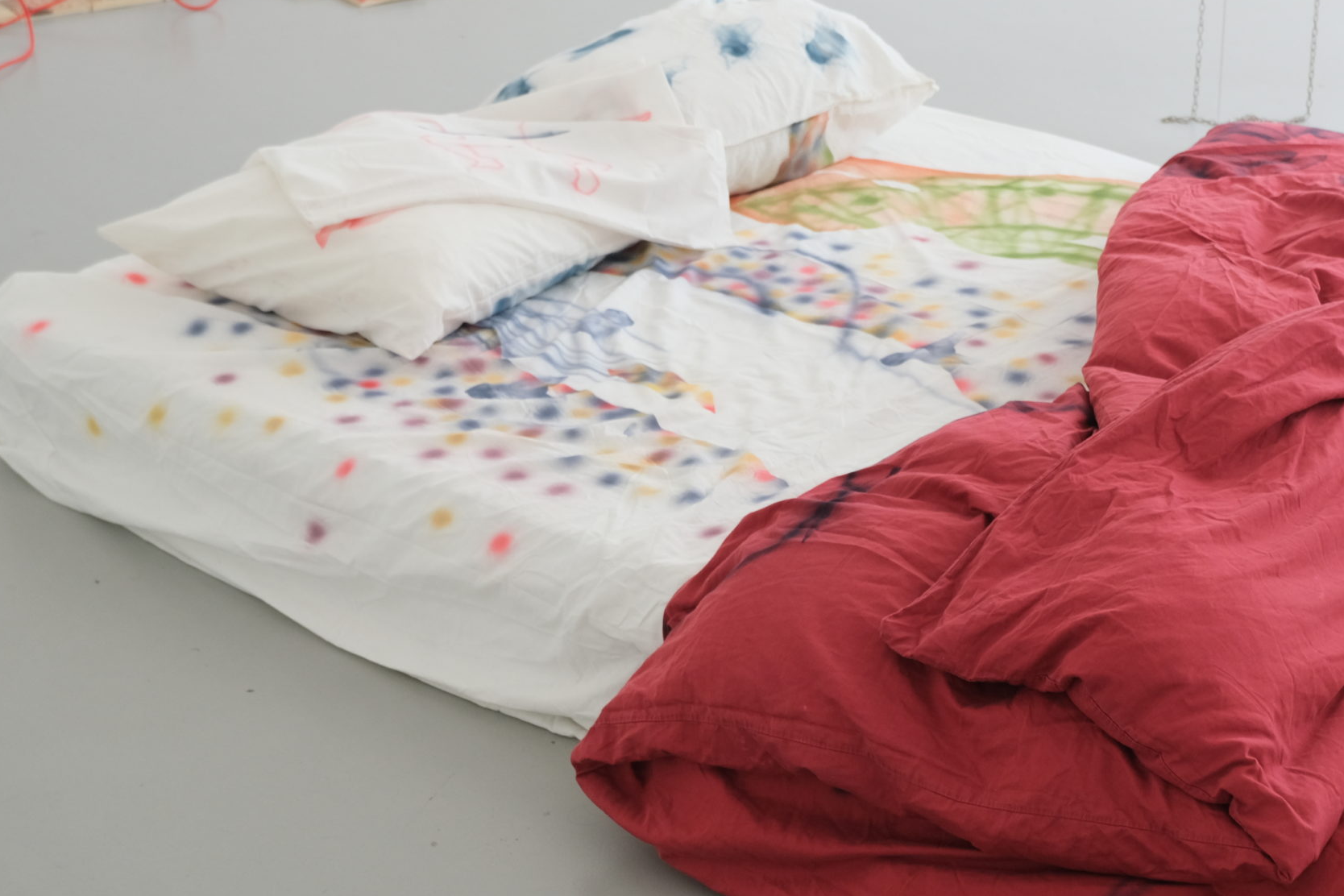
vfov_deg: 20.6
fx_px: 2464
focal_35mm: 66
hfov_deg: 30.2
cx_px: 932
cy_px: 444
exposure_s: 1/100
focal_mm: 28.8
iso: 640
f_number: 4.5
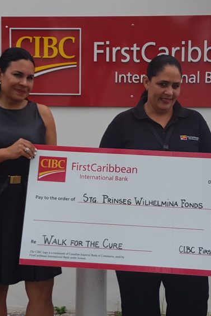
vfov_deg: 51.9
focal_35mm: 37
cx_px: 134
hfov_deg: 35.7
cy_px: 161
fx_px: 325
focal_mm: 4.2
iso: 40
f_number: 1.7
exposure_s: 1/1340
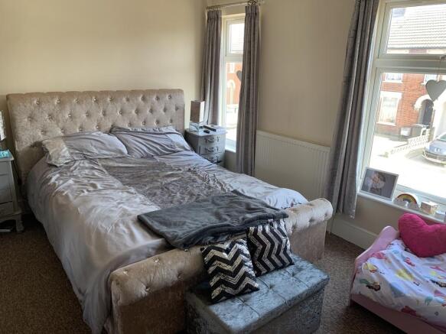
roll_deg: -2.9
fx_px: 335
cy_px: 167
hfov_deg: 67.3
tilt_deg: -17.2
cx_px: 223
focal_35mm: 26
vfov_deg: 53.0
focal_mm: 4.25
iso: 100
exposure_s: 1/104
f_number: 1.8
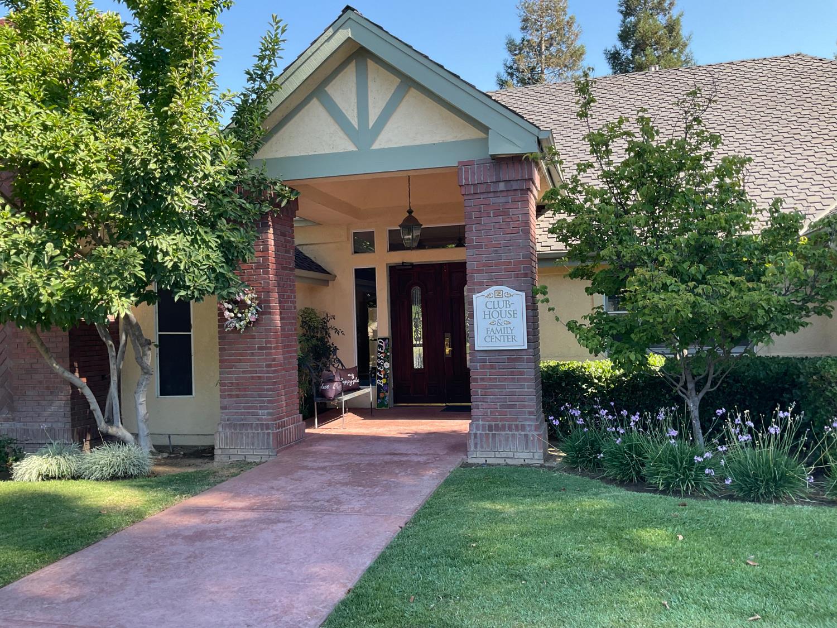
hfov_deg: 61.7
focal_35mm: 29
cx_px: 418
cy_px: 314
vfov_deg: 48.2
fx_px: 701
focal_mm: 3
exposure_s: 1/228
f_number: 1.8
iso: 16
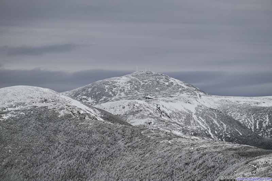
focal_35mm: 120
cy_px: 90
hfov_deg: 17.1
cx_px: 136
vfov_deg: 11.4
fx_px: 907
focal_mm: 120
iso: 100
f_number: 5.6
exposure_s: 1/2500
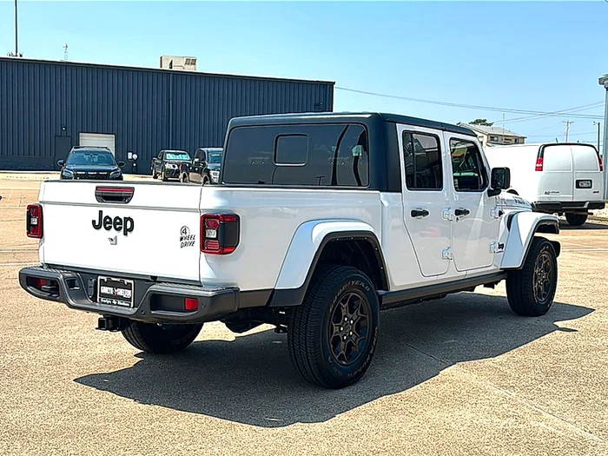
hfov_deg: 49.0
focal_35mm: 38
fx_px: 667
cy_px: 228
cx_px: 304
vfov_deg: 37.7
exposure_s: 1/5291
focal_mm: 6.86
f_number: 1.78
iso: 80
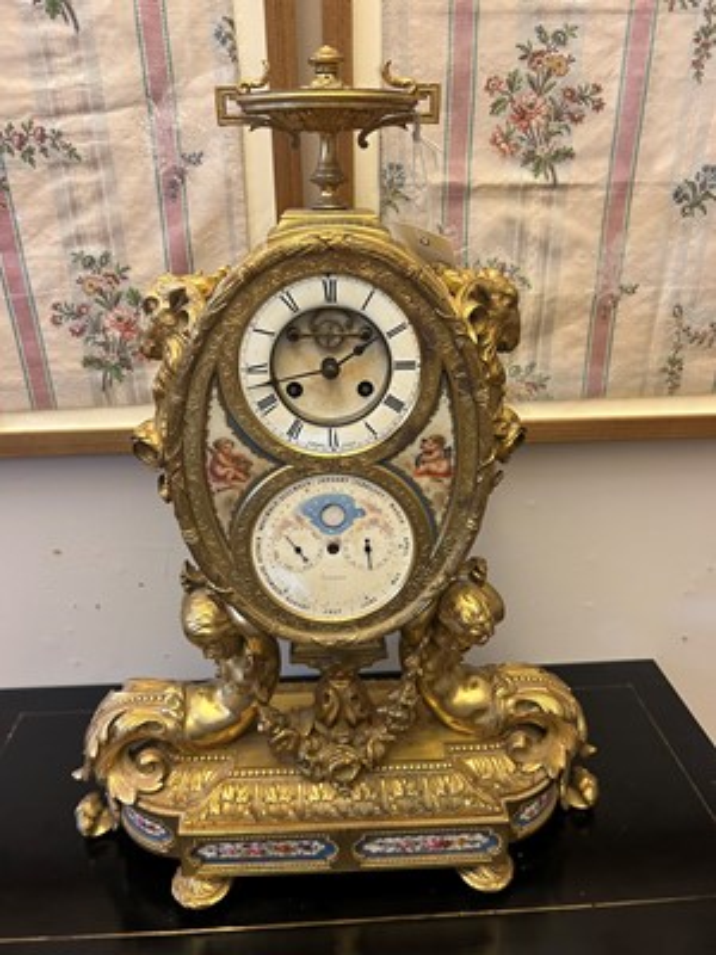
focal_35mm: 26
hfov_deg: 53.1
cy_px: 478
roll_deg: -0.4
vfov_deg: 67.3
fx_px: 717
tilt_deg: -23.7
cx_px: 358
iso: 200
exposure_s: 1/50
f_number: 1.5
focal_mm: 5.7
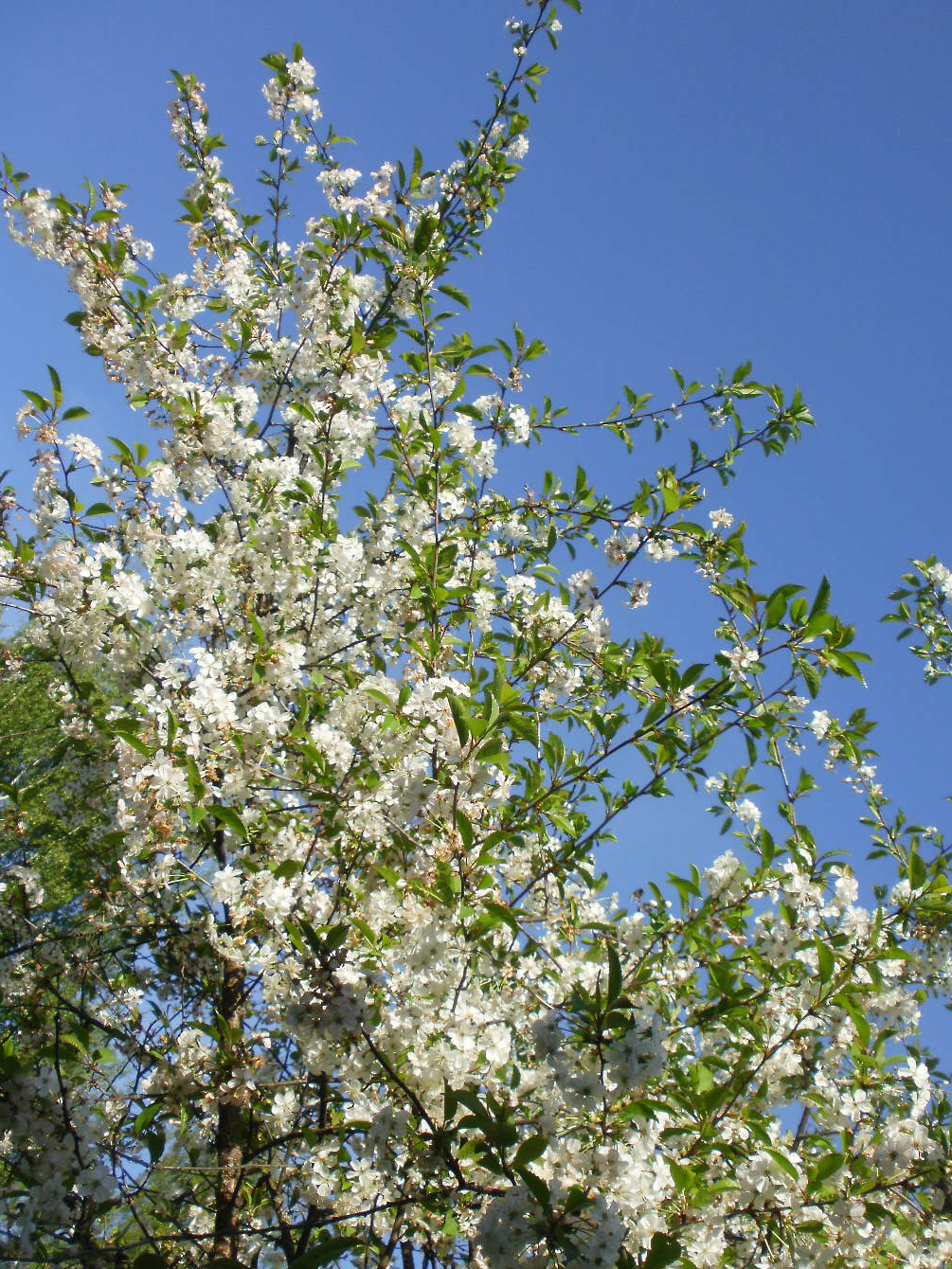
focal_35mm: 43
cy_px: 674
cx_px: 430
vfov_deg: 43.8
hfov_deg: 33.6
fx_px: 1577
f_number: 3.5
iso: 100
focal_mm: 6.3
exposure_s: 1/800
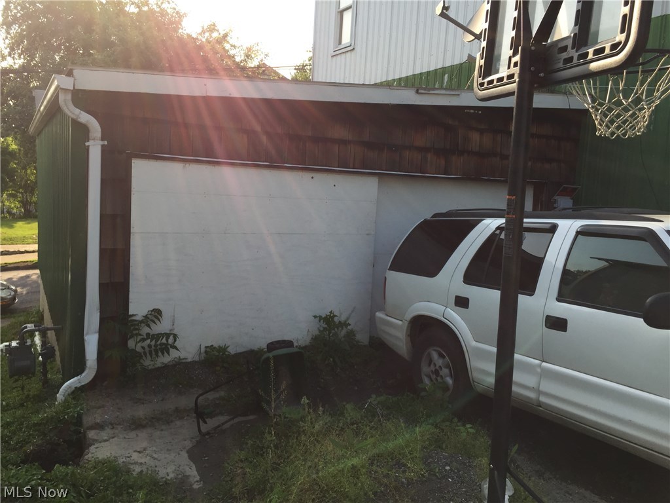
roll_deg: -3.5
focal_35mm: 29
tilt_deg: -6.3
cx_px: 335
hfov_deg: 61.7
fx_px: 561
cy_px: 252
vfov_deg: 48.2
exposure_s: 1/599
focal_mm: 4.15
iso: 32
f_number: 2.2
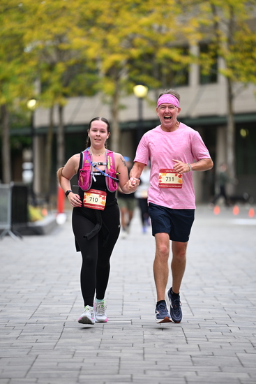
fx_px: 2132
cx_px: 128
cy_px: 192
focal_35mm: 200
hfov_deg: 6.9
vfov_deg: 10.3
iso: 640
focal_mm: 200
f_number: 2.8
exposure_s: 1/1600
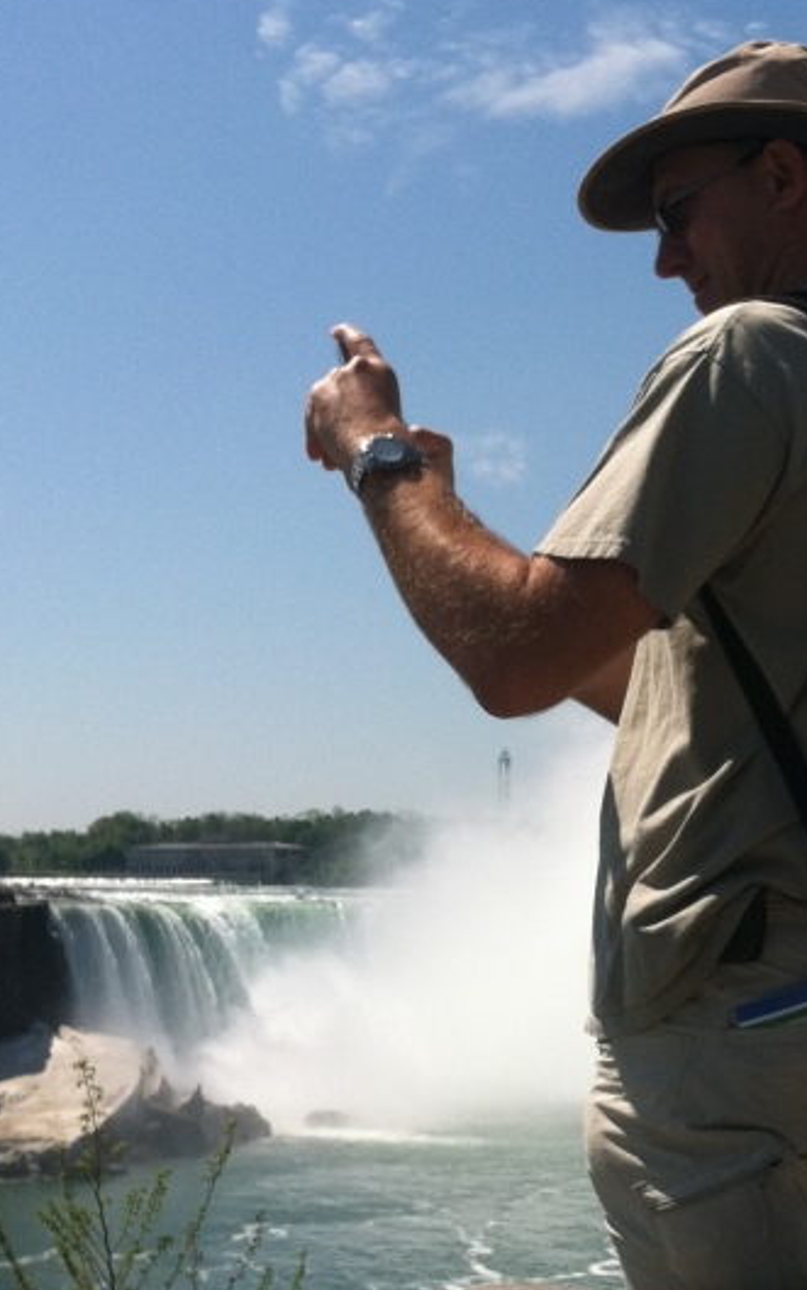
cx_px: 568
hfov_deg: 17.3
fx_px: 2637
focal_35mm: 75
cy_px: 782
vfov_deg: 27.4
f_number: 2.8
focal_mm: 3.85
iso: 80
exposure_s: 1/1667
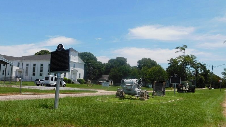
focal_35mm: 33
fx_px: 198
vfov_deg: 35.7
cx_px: 113
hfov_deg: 59.5
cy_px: 61
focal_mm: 5.3
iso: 125
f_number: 6.4
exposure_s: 1/500
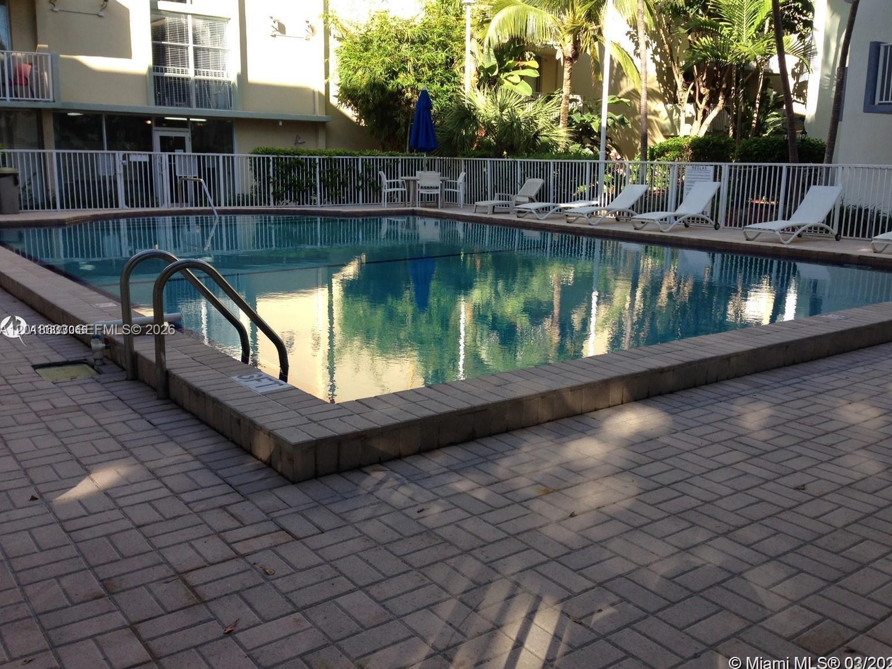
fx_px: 876
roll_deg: -0.8
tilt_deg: -10.4
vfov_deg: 41.8
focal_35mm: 34
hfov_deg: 53.9
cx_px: 456
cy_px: 331
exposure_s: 1/407
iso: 50
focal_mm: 4.12
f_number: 2.4
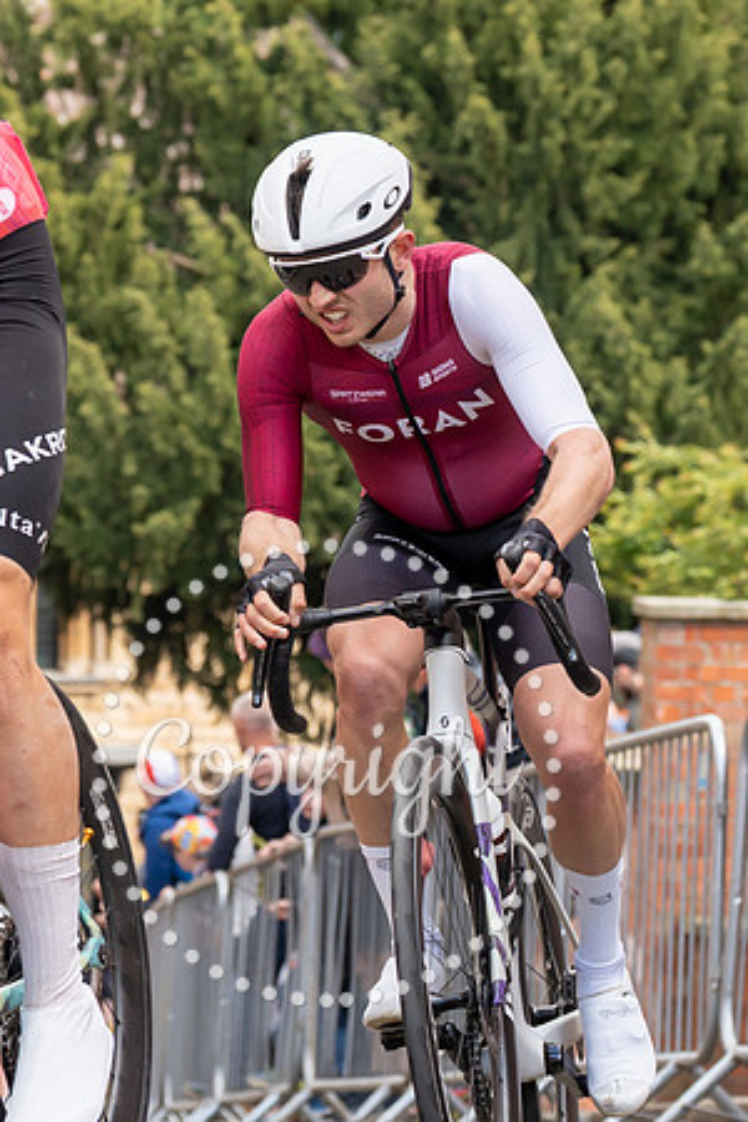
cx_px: 422
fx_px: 6701
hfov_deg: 6.4
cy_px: 104
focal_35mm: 215
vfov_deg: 9.5
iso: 500
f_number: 5
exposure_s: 1/1000
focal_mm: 79
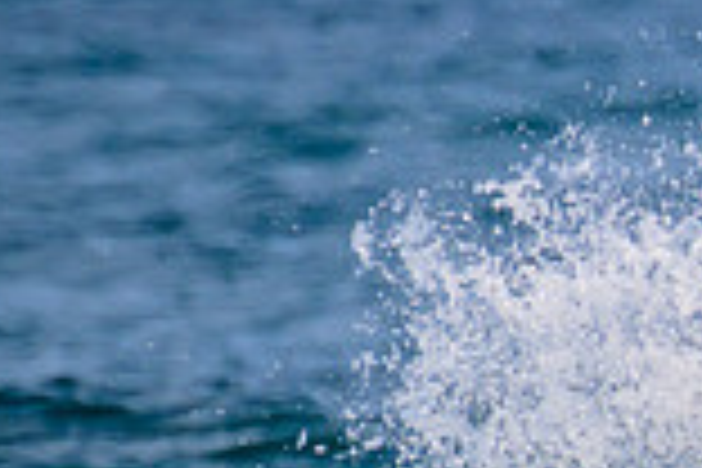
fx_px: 59646
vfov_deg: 0.4
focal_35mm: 3059
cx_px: 1315
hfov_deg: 0.7
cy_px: 625
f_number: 11
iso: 560
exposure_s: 1/2000
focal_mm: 800
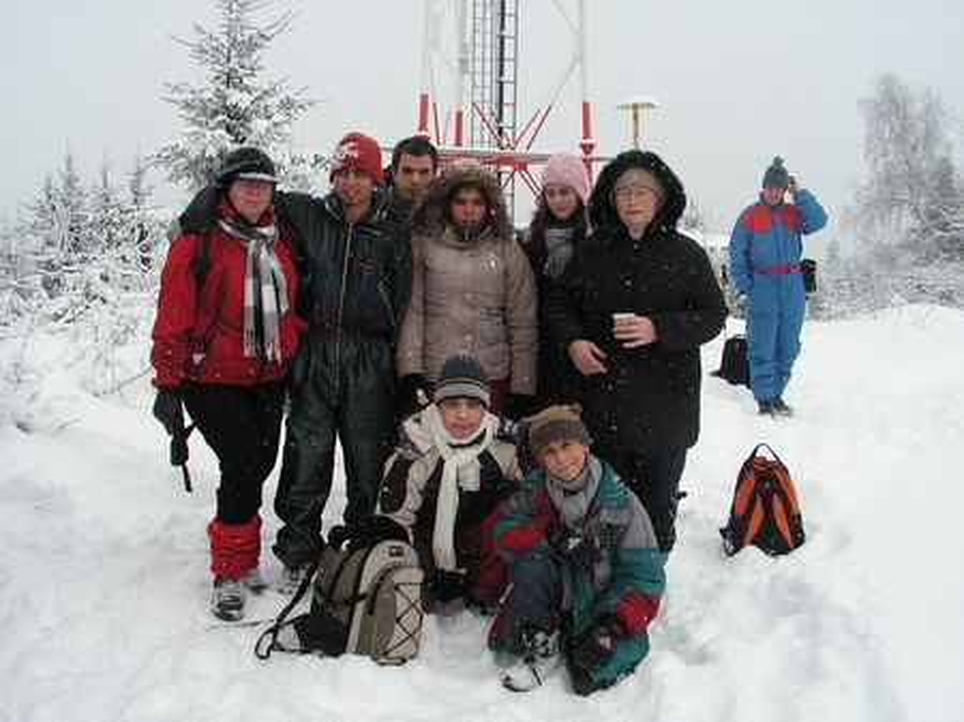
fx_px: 1002
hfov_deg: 51.4
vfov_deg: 39.6
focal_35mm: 36
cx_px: 482
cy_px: 361
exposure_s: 1/400
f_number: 4.8
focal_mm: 6
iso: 100
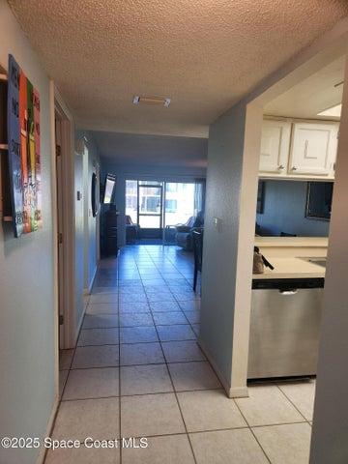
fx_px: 308
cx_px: 174
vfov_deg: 73.9
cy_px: 232
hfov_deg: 58.9
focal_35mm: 23
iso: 50
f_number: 1.8
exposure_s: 1/120
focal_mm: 5.4
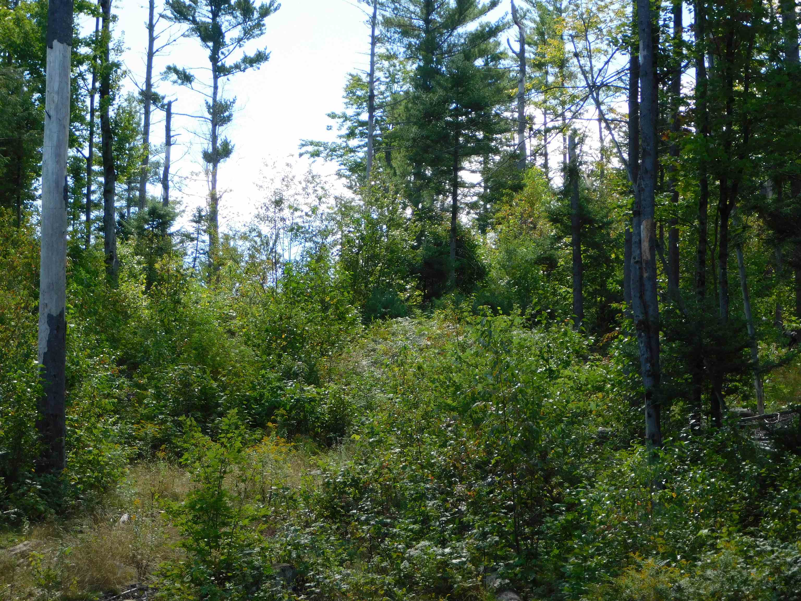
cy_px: 300
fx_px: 3101
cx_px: 400
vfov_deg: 11.1
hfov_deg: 14.7
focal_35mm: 134
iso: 125
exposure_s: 1/320
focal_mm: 23.7
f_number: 5
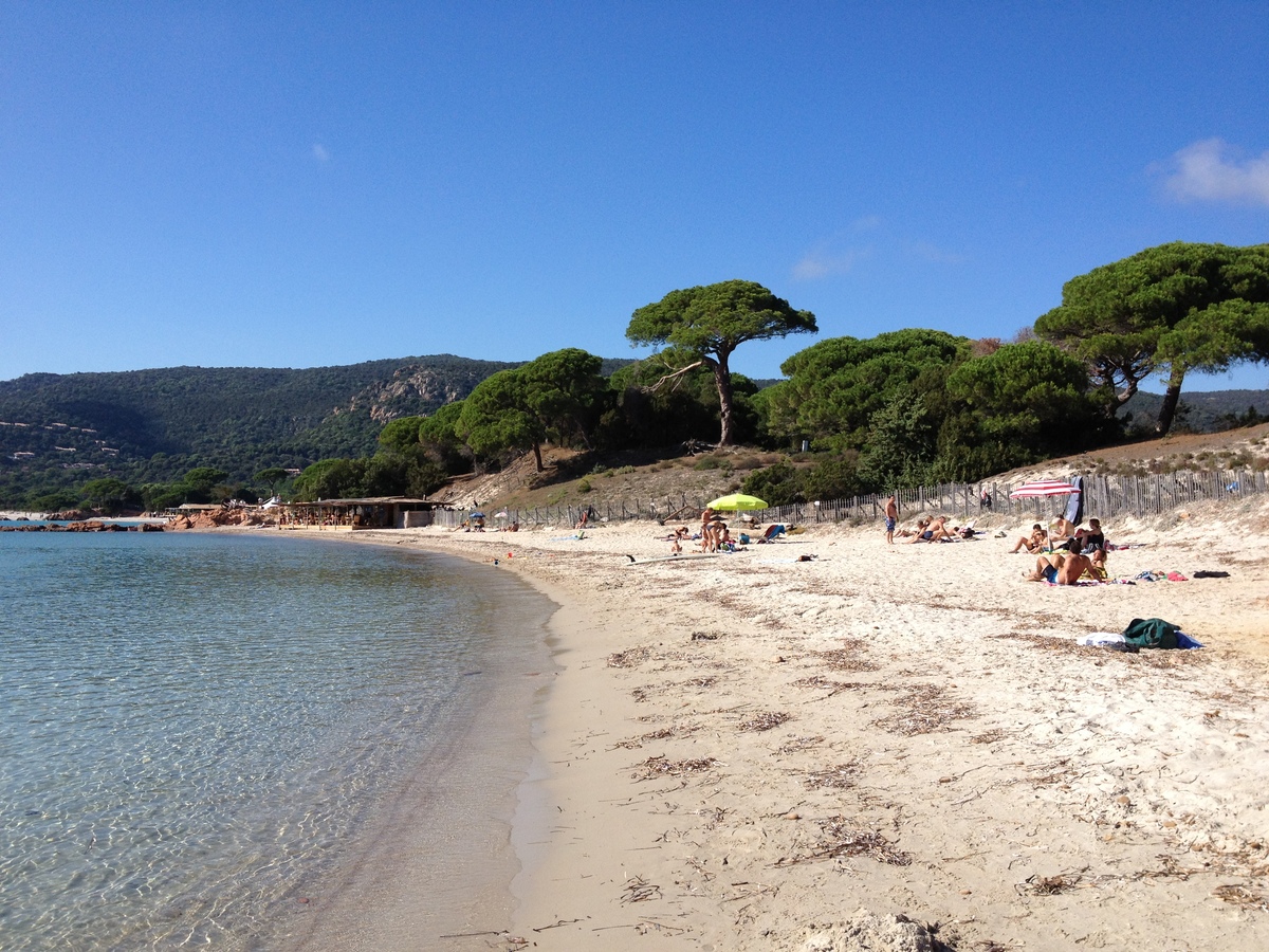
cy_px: 476
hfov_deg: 52.6
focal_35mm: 35
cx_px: 634
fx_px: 1283
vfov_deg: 40.7
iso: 64
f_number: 2.4
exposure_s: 1/1842
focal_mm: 4.28
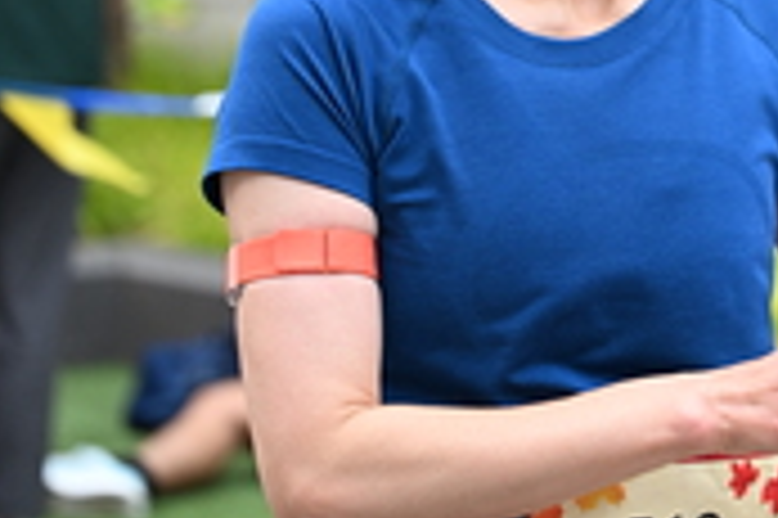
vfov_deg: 5.7
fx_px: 5095
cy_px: -293
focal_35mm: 236
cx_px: 731
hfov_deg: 8.7
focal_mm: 74
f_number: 2.8
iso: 640
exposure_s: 1/2000
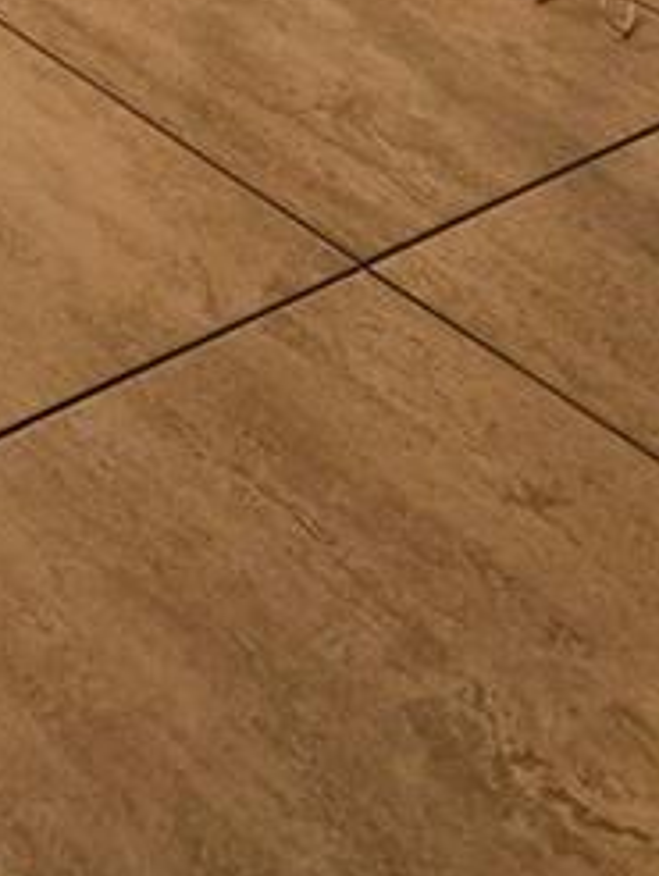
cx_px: -71
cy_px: -1111
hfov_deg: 13.0
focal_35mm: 112
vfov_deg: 13.6
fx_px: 2838
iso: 160
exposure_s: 1/120
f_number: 1.8
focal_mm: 5.4
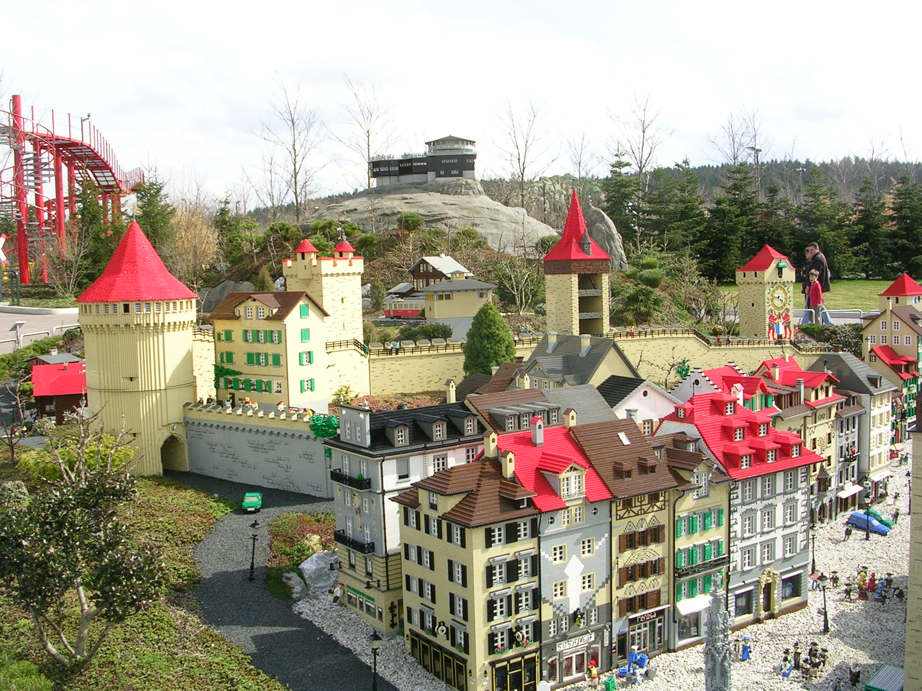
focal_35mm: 38
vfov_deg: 37.7
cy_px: 346
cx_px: 461
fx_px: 1012
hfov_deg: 49.0
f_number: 5.6
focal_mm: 5.8
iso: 71
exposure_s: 1/252
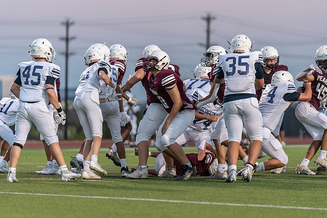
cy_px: 109
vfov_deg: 6.6
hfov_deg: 9.9
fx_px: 1884
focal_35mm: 207
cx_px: 164
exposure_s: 1/1000
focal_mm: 200
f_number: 2.8
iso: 2500
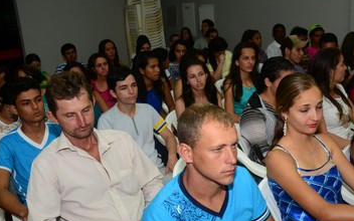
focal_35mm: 43
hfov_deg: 45.9
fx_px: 415
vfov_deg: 29.7
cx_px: 219
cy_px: 142
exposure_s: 1/60
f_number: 5.6
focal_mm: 22
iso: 1600
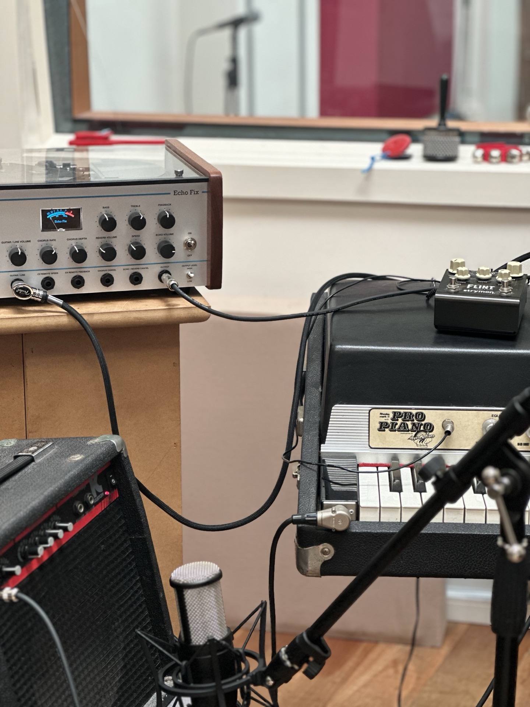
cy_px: 354
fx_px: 1572
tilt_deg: -15.3
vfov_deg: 25.3
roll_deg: +0.2
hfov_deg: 19.1
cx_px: 265
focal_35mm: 77
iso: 125
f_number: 2.8
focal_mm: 9
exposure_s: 1/33
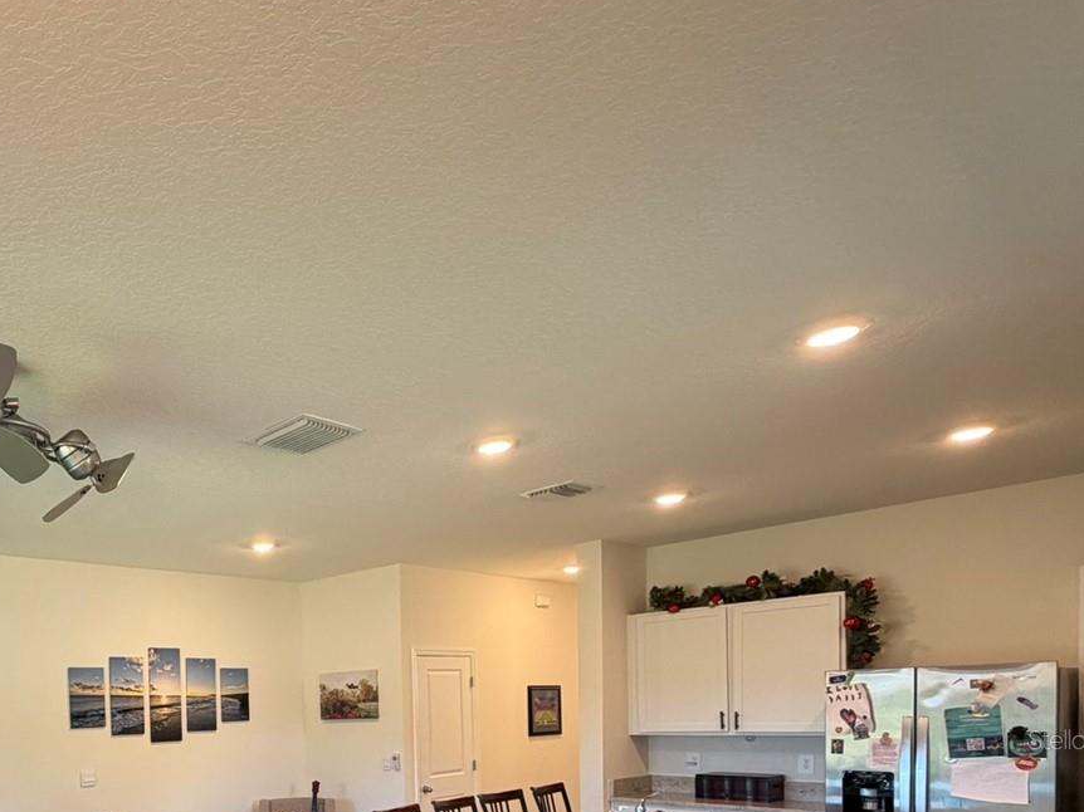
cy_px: 739
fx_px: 814
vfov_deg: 47.4
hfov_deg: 59.0
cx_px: 141
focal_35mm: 26
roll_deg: +2.4
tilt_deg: -1.1
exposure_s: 1/60
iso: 160
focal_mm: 2.22
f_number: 2.2
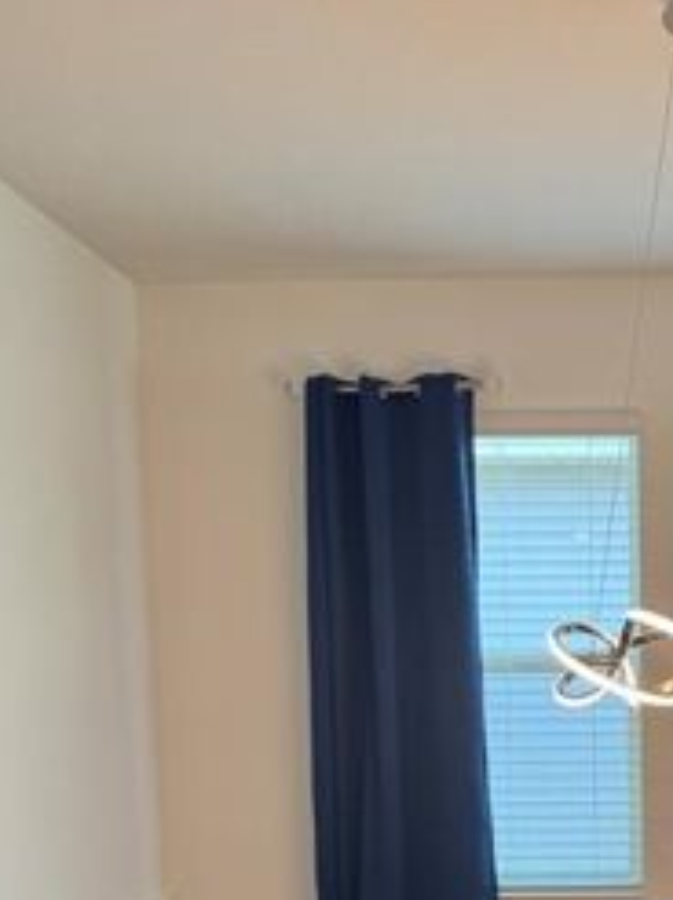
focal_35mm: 52
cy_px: 852
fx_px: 1350
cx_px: 657
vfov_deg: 34.3
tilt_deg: -7.4
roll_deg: +0.8
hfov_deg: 26.6
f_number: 1.78
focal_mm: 6.76
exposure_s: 1/120
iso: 100
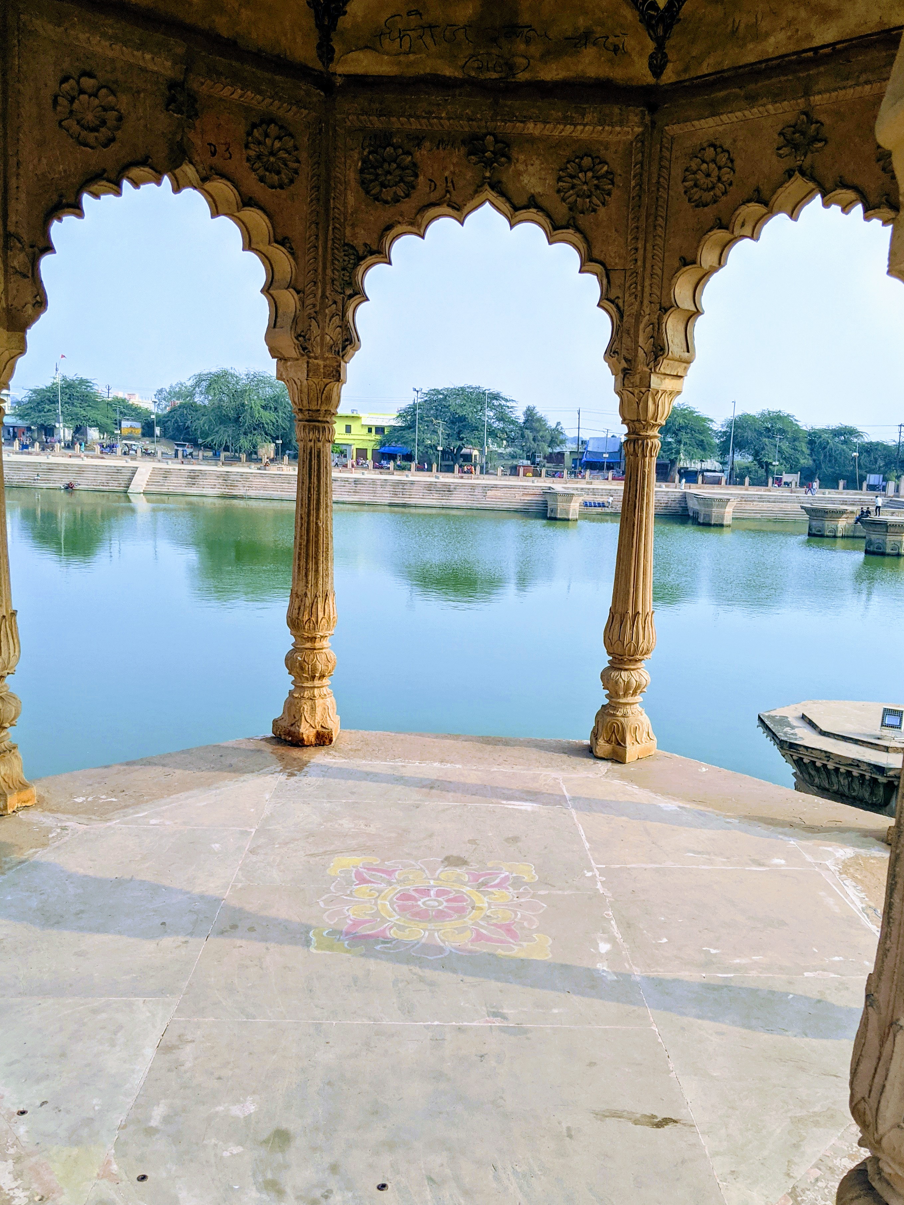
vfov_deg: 60.0
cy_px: 611
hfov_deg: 46.7
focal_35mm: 30
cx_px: 492
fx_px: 1045
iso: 64
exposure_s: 1/1957
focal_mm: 4.44
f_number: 1.8
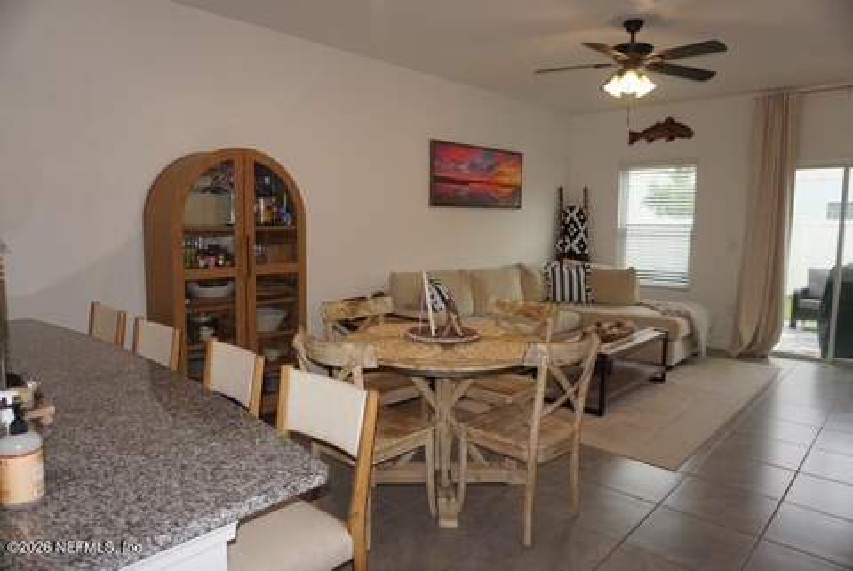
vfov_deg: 53.2
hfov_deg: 73.7
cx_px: 426
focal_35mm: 24
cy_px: 286
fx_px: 569
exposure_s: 1/160
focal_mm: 16
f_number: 4
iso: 400
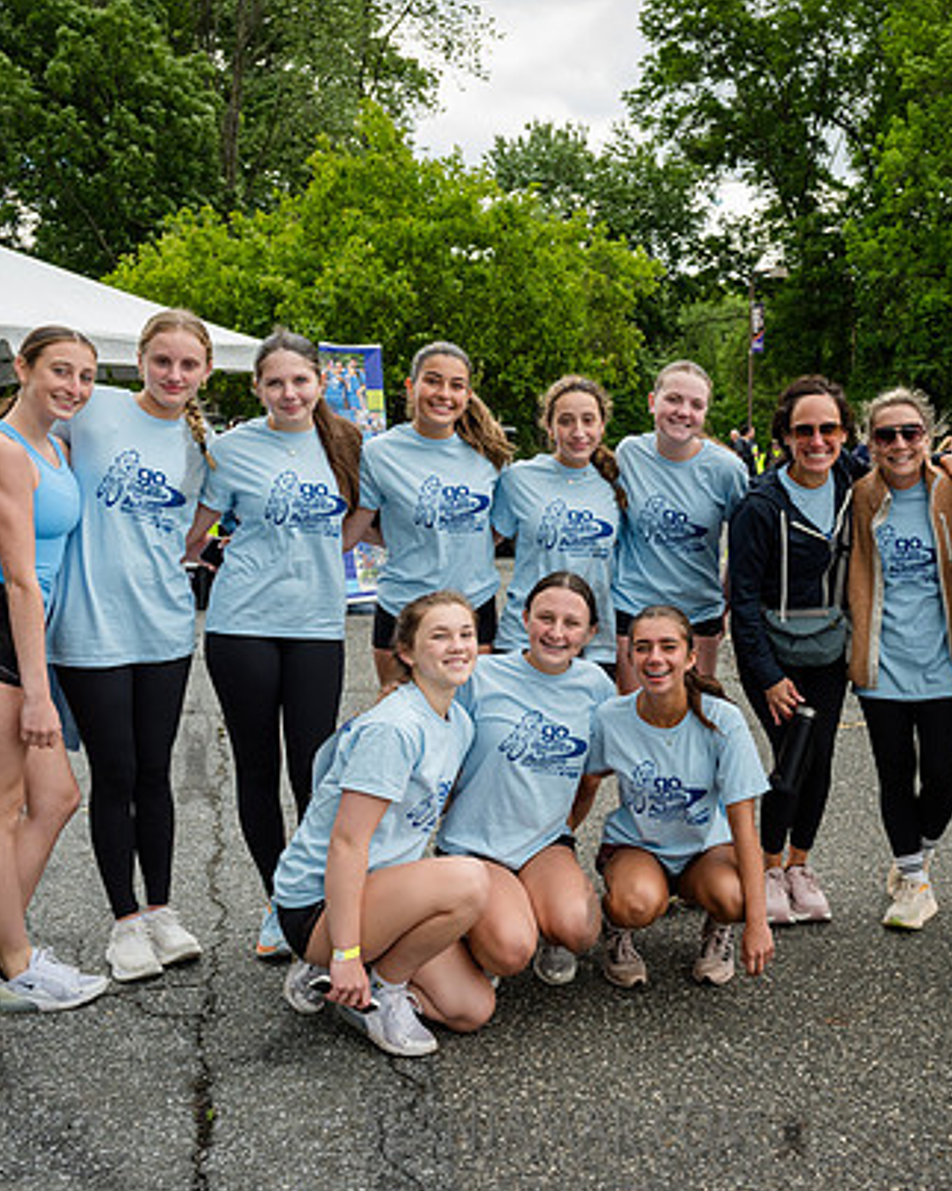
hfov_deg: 37.5
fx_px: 1374
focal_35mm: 39
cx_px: 689
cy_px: 570
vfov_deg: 46.8
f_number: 4
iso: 400
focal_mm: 26
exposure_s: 1/640
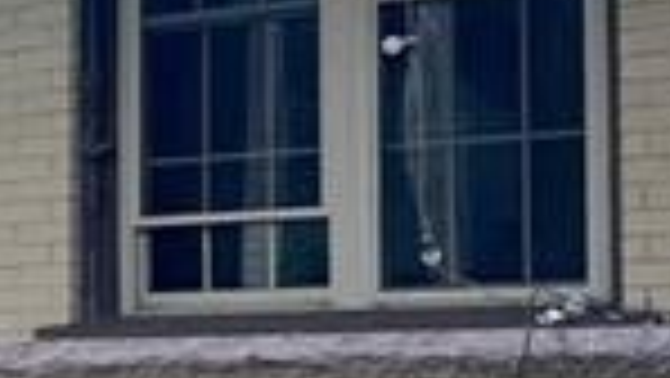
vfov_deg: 8.7
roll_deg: -0.9
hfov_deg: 13.2
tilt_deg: +2.2
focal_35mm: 140
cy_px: 306
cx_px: -666
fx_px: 2489
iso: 80
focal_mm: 6.76
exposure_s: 1/980
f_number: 1.78
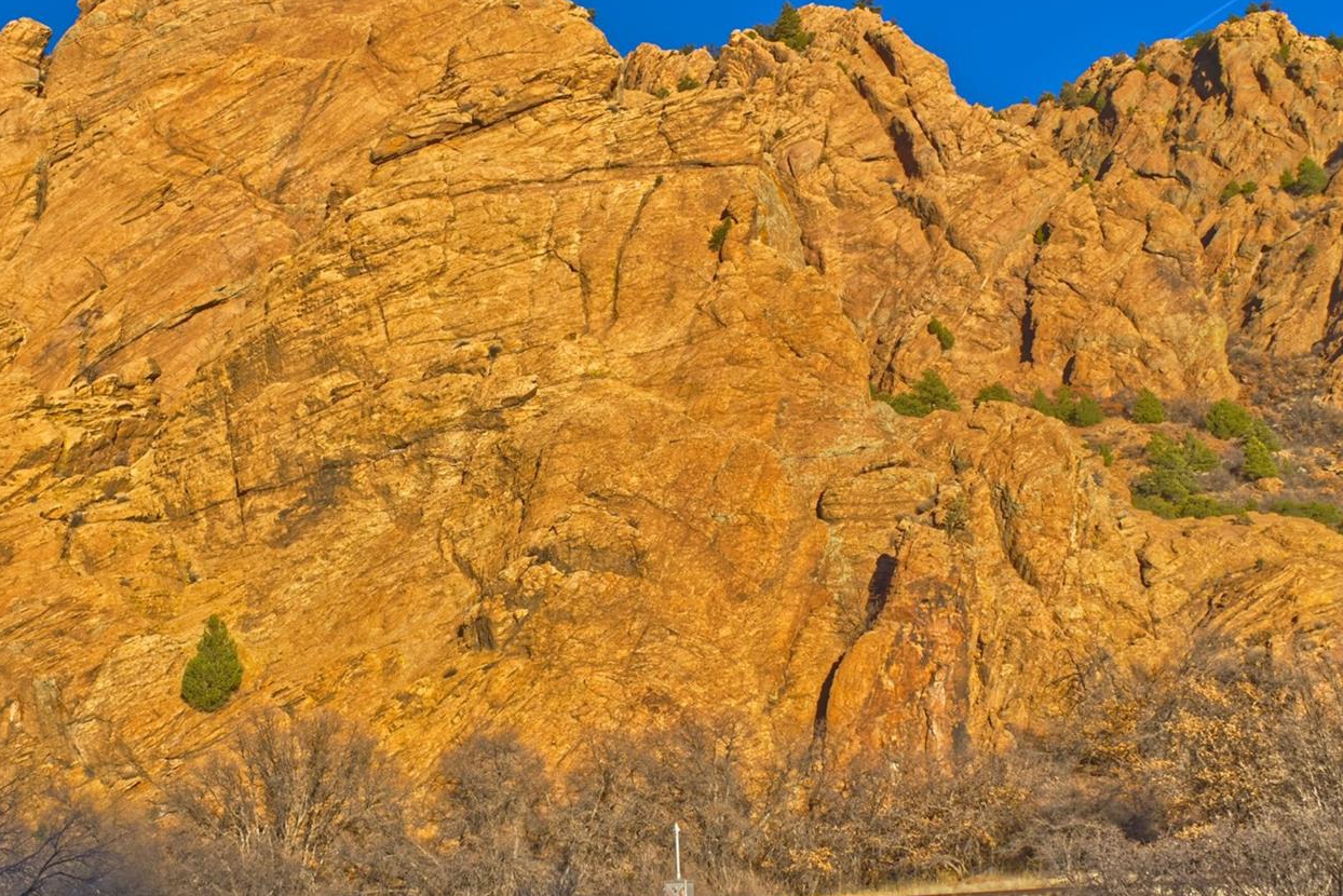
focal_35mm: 54
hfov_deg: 36.7
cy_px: 480
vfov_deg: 25.1
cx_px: 515
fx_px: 2015
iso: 200
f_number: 5.6
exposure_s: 1/800
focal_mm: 28
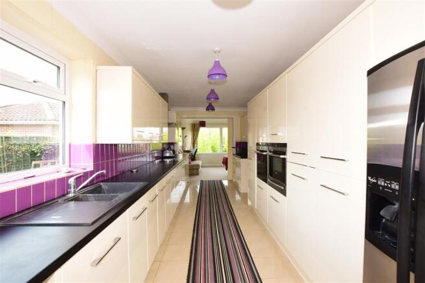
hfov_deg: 100.4
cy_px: 142
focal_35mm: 15
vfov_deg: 77.3
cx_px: 212
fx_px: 177
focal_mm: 10
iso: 400
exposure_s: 1/25
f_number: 16
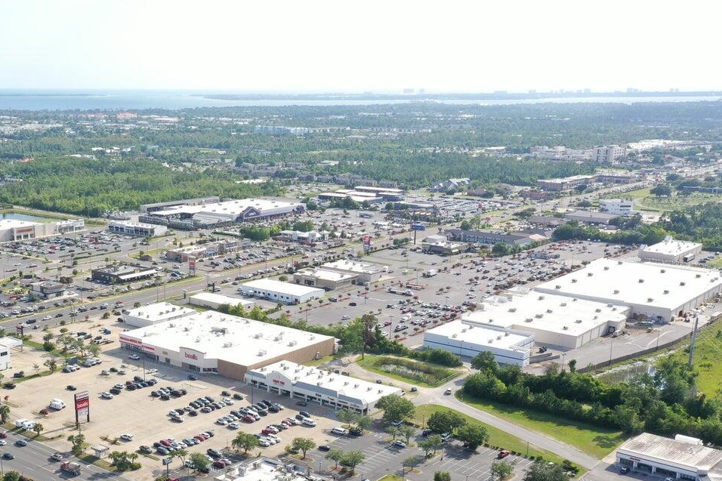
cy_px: 376
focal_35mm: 45
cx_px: 210
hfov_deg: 42.7
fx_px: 902
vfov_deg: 29.3
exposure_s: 1/320
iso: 100
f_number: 5
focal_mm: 10.26
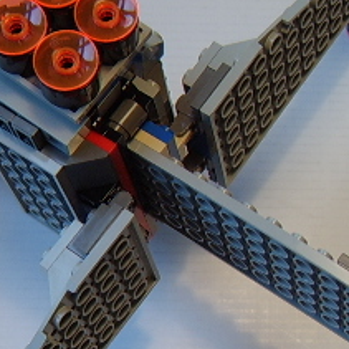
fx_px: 947
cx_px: 233
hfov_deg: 20.8
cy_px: 227
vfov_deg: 20.8
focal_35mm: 83
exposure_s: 1/60
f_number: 2.7
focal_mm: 8.13
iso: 100
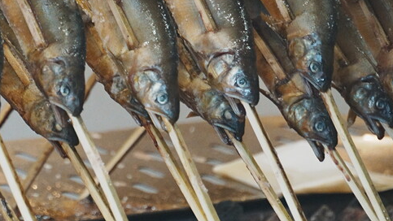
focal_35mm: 390
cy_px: -38
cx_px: 36
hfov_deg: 5.5
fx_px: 4065
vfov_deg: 3.1
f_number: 5.6
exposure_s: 1/125
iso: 2500
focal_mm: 104
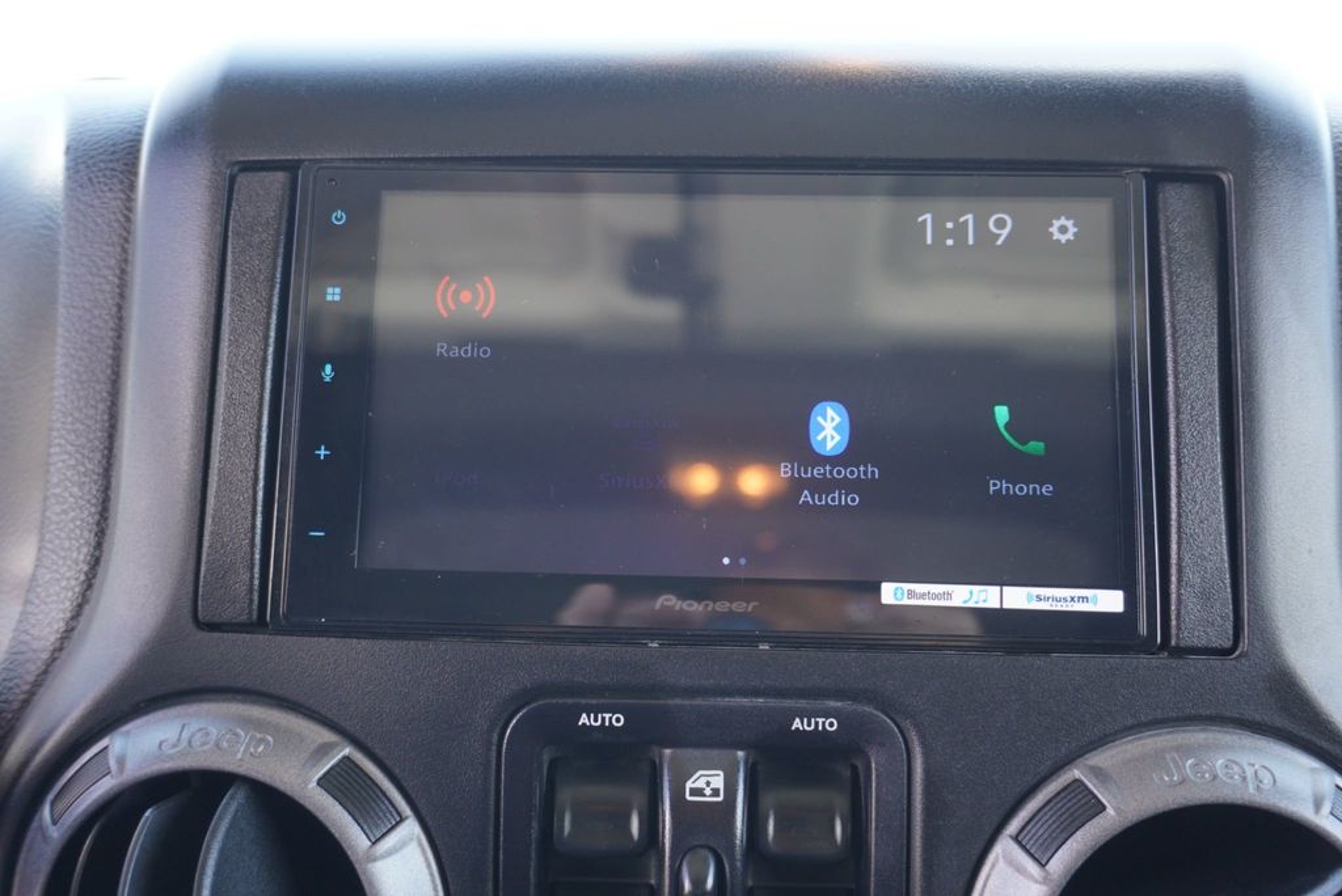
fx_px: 1399
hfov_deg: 51.3
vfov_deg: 35.5
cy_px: 448
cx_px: 671
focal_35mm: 38
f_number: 4.5
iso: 400
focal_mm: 25
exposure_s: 1/60
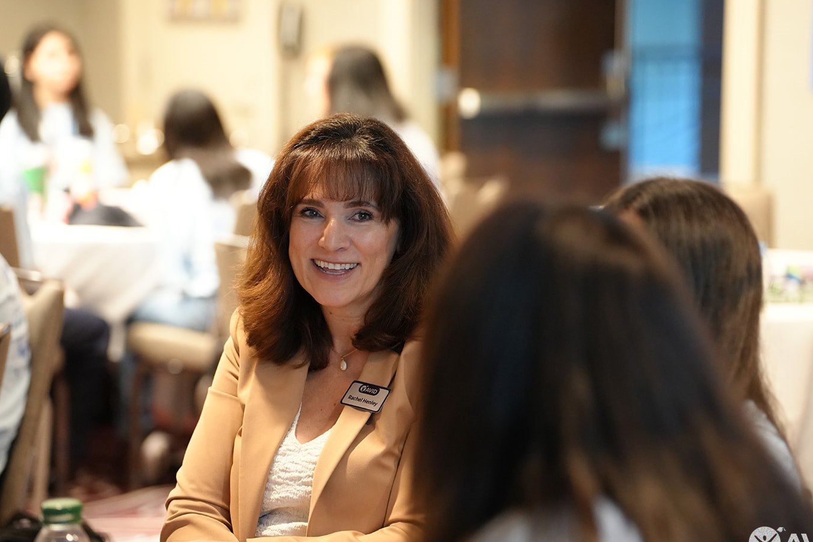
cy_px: 276
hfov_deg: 16.9
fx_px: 2732
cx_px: 427
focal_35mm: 121
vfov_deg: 11.3
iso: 5000
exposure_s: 1/125
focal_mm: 103
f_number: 2.8
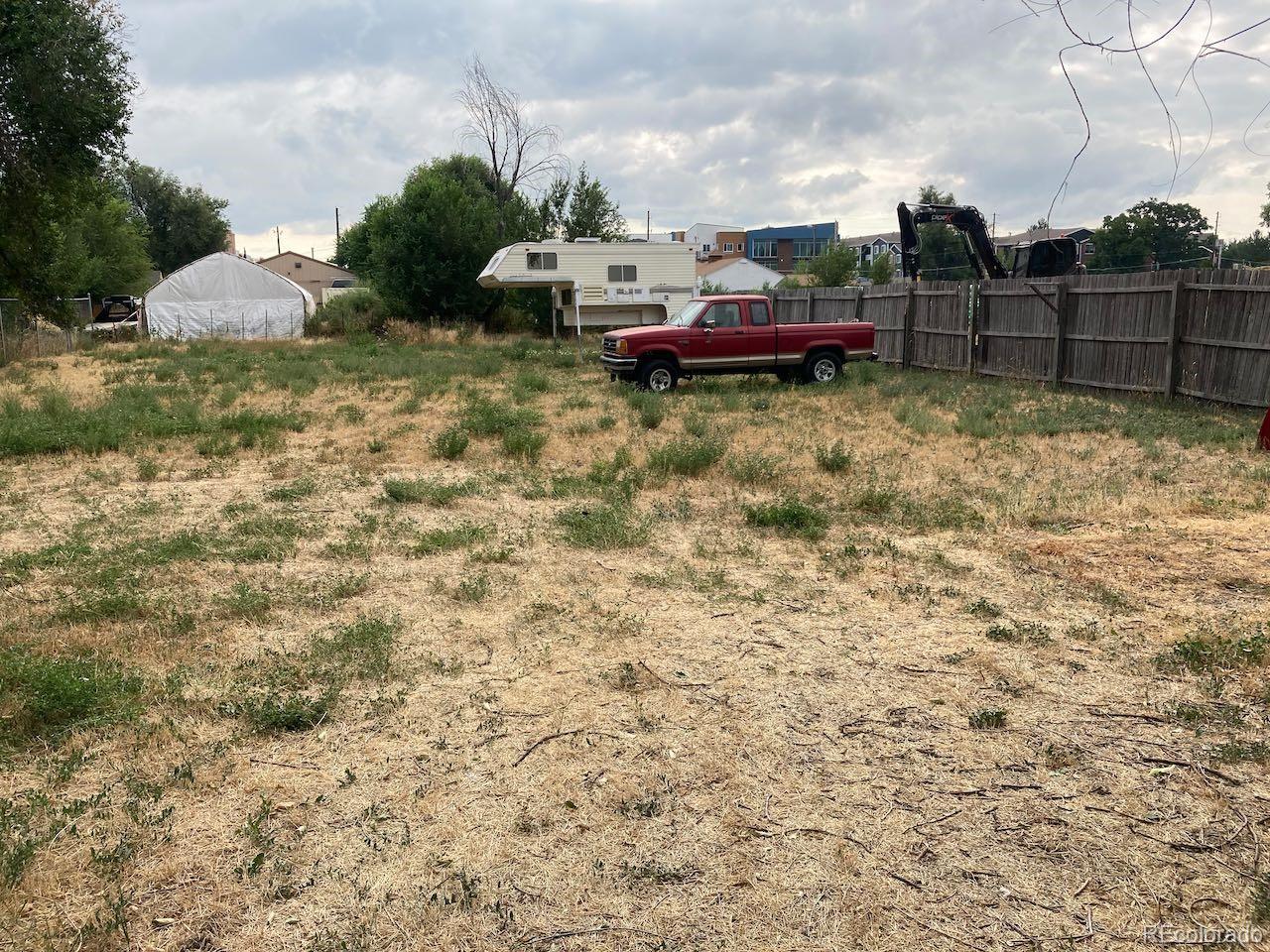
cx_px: 635
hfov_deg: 63.4
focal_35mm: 28
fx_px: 1027
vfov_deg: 49.7
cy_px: 476
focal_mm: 3.99
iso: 20
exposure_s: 1/1412
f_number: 1.8
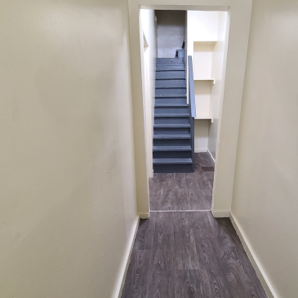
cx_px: 179
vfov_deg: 71.9
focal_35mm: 21
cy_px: 167
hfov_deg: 71.4
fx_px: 205
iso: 320
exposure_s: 1/30
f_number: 2.2
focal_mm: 2.2
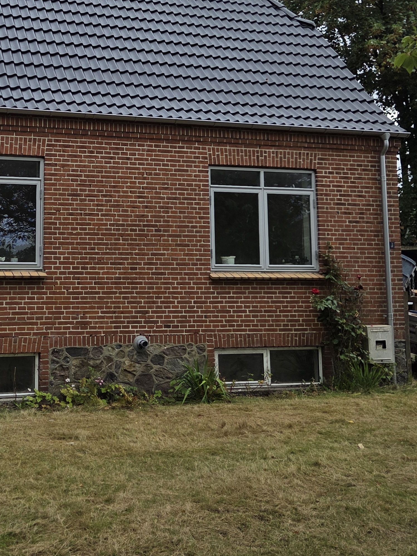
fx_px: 739
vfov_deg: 40.7
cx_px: 70
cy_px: 183
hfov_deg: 30.6
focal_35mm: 46
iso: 80
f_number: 1.8
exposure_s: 1/1614
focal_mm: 5.4
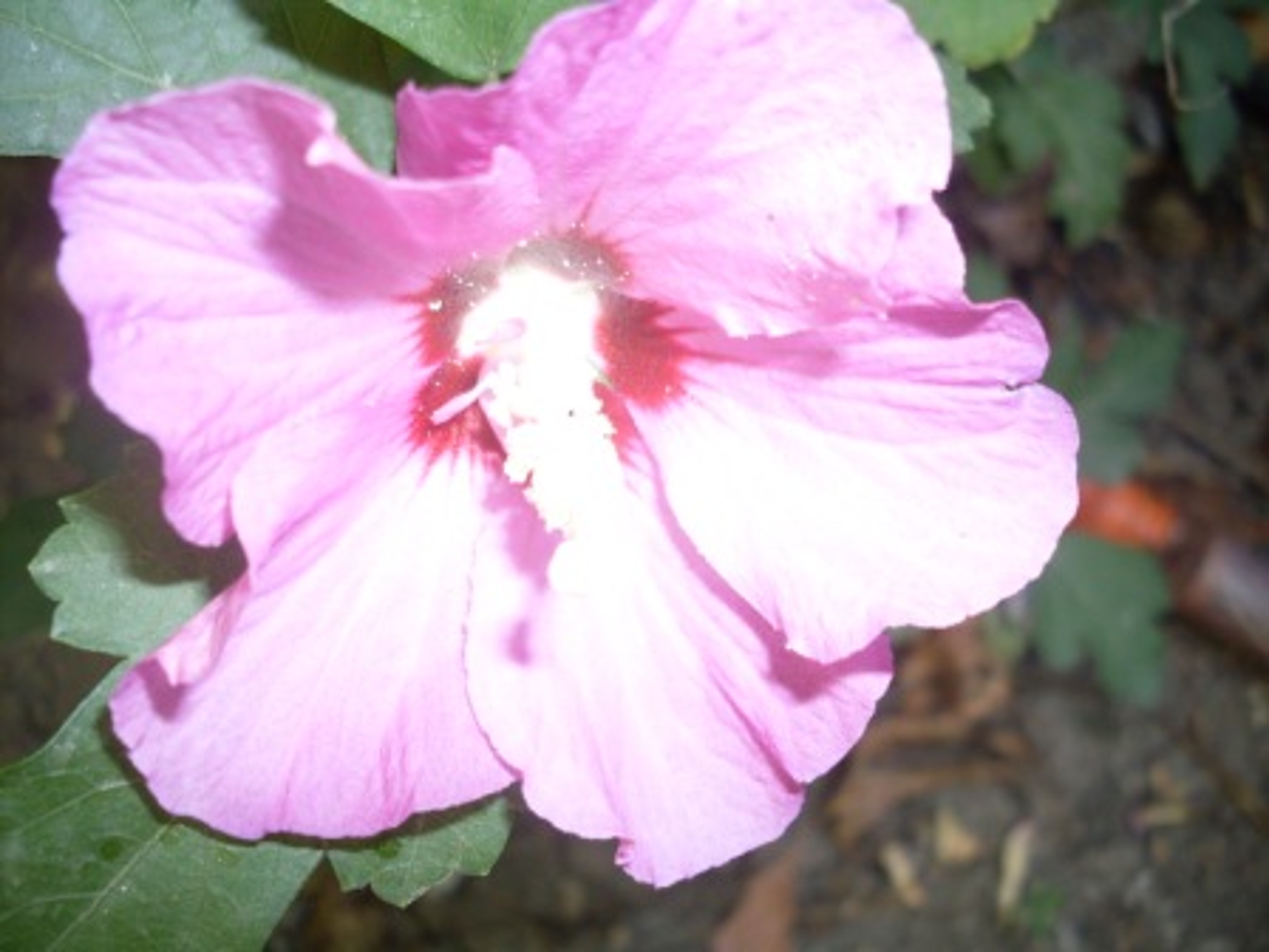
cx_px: 634
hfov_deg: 49.0
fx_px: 1393
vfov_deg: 37.7
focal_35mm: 38
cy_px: 476
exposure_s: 1/45
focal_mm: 6.3
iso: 100
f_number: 2.8
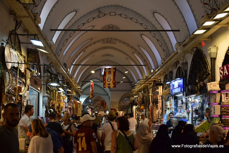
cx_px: 114
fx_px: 305
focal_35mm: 48
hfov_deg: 41.1
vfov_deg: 28.1
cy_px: 76
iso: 800
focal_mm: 32
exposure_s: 1/1000
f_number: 4
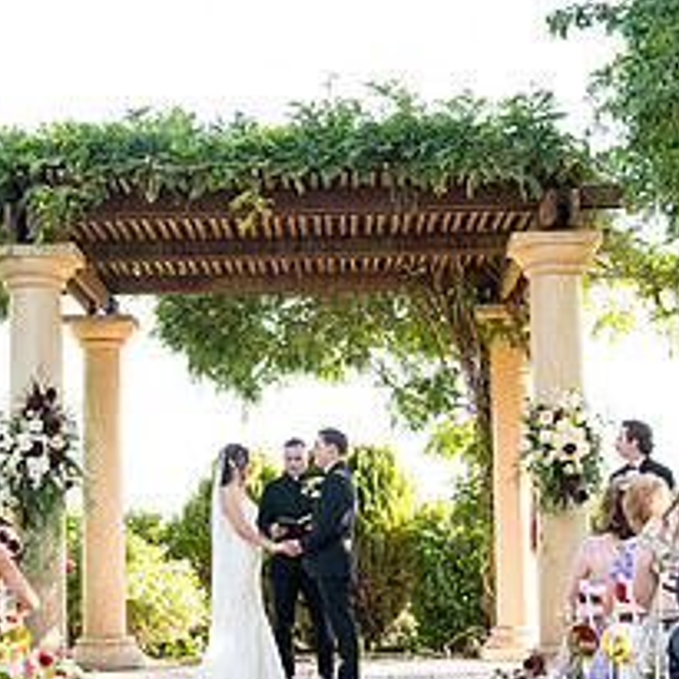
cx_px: 325
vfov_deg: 20.6
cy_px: 419
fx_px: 1864
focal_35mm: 84
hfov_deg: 20.6
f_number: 4
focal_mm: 35
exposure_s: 1/400
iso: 800
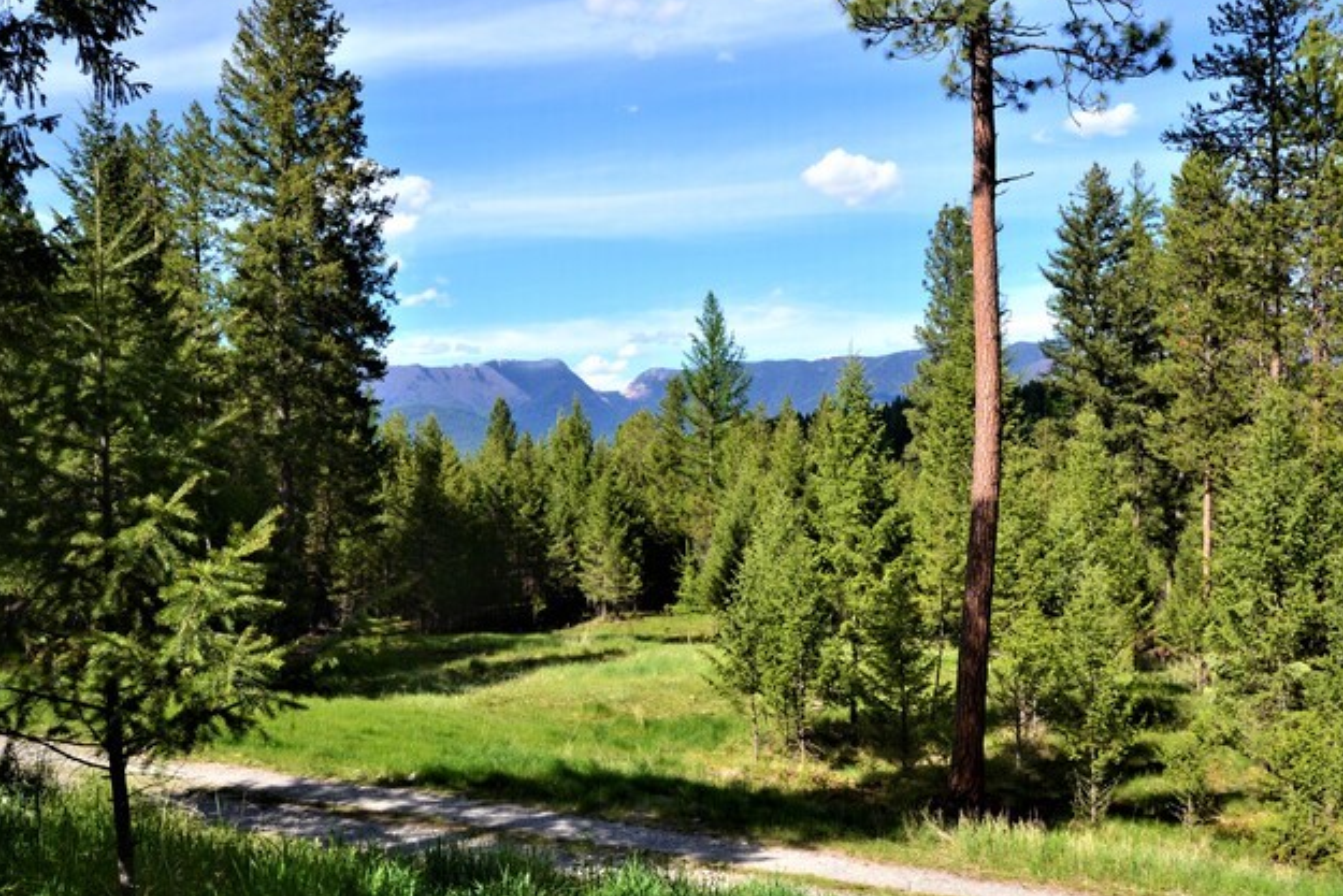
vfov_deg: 36.8
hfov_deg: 53.1
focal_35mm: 36
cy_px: 505
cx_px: 726
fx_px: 1343
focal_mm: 20
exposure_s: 1/320
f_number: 10
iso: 400
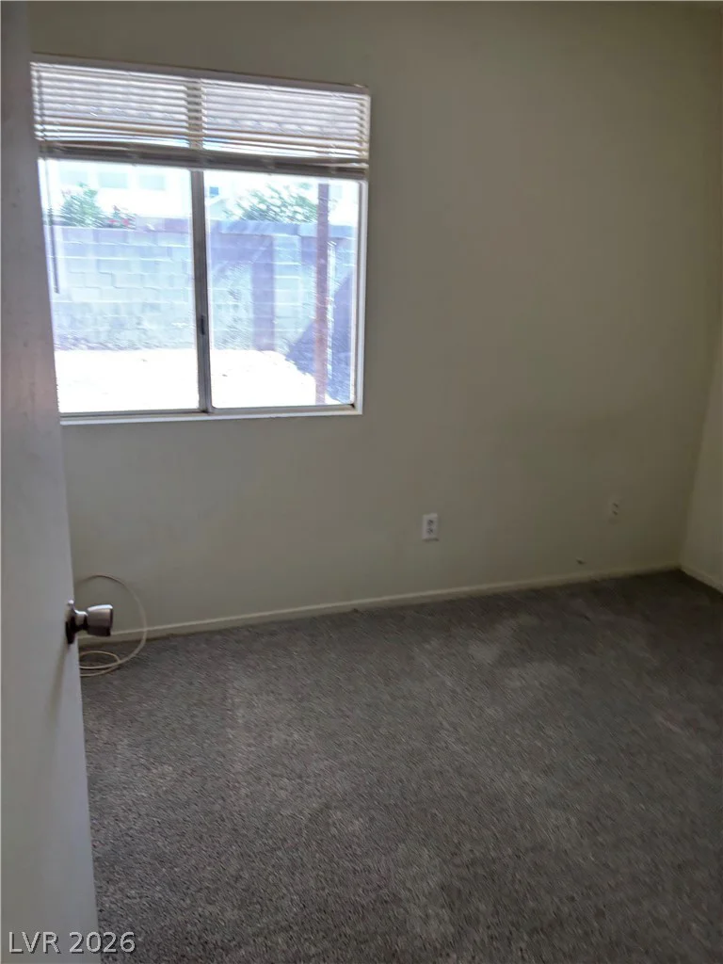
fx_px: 724
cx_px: 362
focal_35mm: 26
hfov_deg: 53.1
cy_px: 482
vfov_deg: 67.3
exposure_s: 1/60
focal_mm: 5.96
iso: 200
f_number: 1.6
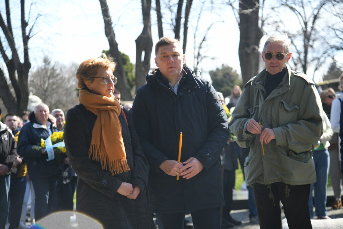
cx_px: 172
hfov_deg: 23.9
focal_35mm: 85
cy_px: 114
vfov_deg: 16.1
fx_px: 810
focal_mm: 85
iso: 200
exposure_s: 1/500
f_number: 4
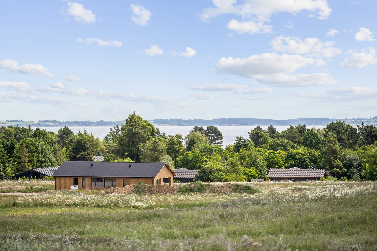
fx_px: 1204
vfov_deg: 11.9
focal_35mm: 115
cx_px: 188
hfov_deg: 17.8
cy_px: 126
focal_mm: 115
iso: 64
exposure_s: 1/800
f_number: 4
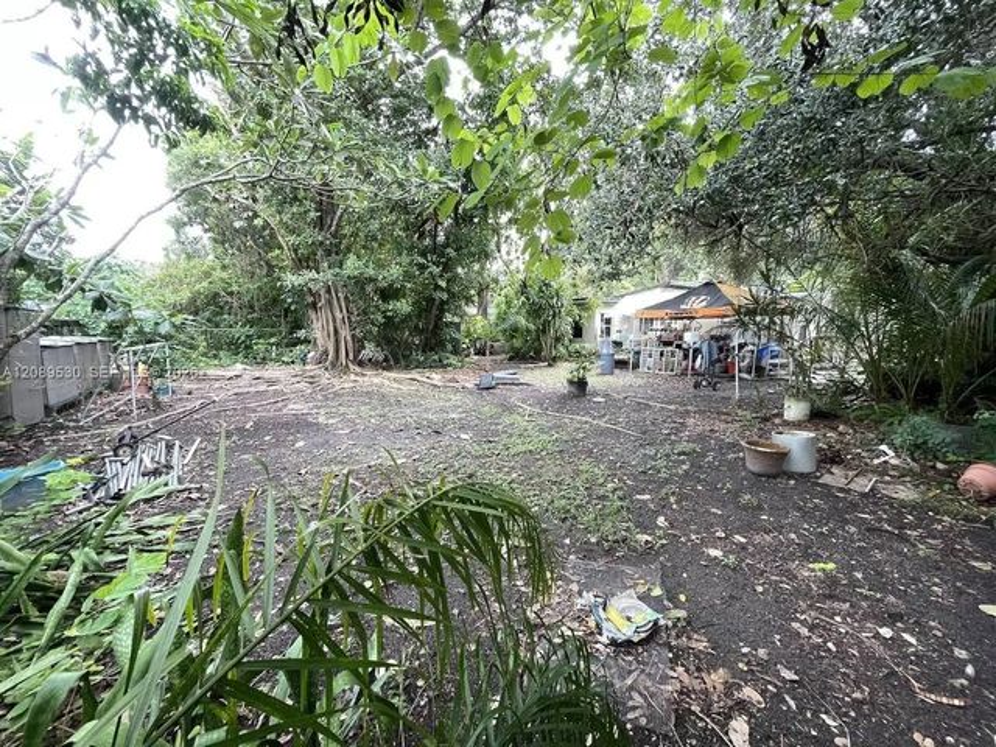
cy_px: 374
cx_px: 498
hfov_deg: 102.1
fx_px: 403
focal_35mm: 14
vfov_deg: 85.7
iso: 100
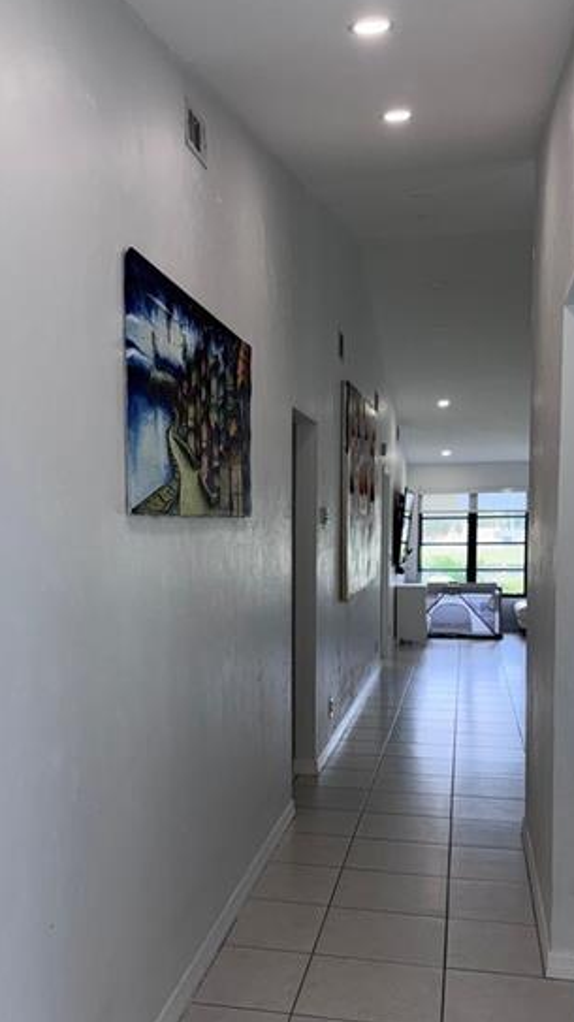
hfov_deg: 31.8
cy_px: 606
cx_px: 207
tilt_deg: -4.4
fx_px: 1002
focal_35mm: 37
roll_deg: +0.6
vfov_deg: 53.7
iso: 80
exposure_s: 1/215
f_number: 1.78
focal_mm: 6.76
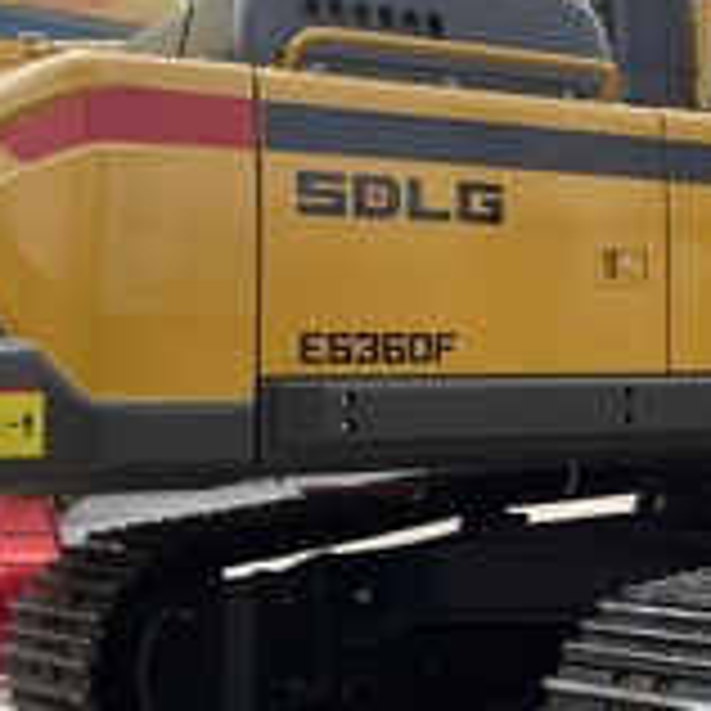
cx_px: 810
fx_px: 1627
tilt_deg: +1.7
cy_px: 333
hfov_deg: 23.0
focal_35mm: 70
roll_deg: -0.6
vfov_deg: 24.7
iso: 32
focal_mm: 5.1
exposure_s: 1/1852
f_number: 1.6
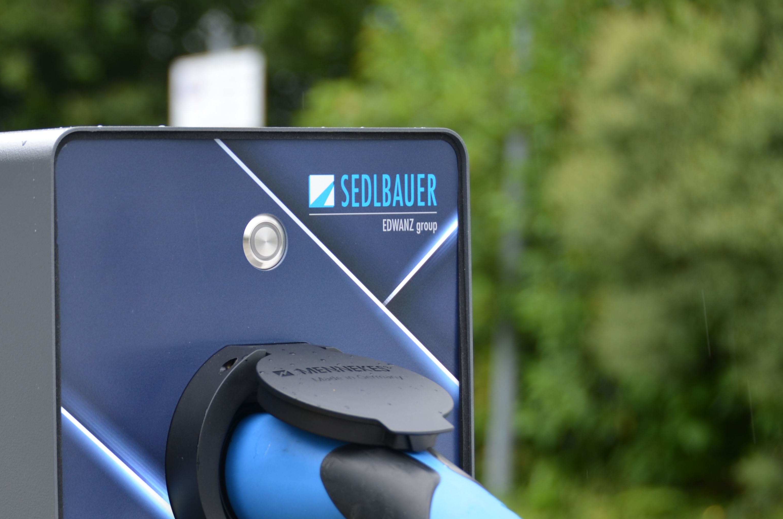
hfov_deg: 15.1
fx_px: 2930
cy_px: 384
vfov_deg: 10.1
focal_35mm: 135
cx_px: 174
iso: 100
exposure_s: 1/90
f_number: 4.8
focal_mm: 56
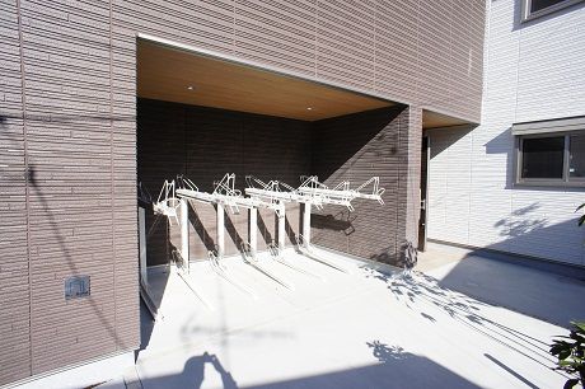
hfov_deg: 73.8
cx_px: 292
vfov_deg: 53.1
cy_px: 194
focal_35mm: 24
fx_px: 390
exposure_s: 1/320
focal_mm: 16
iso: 200
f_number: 6.3
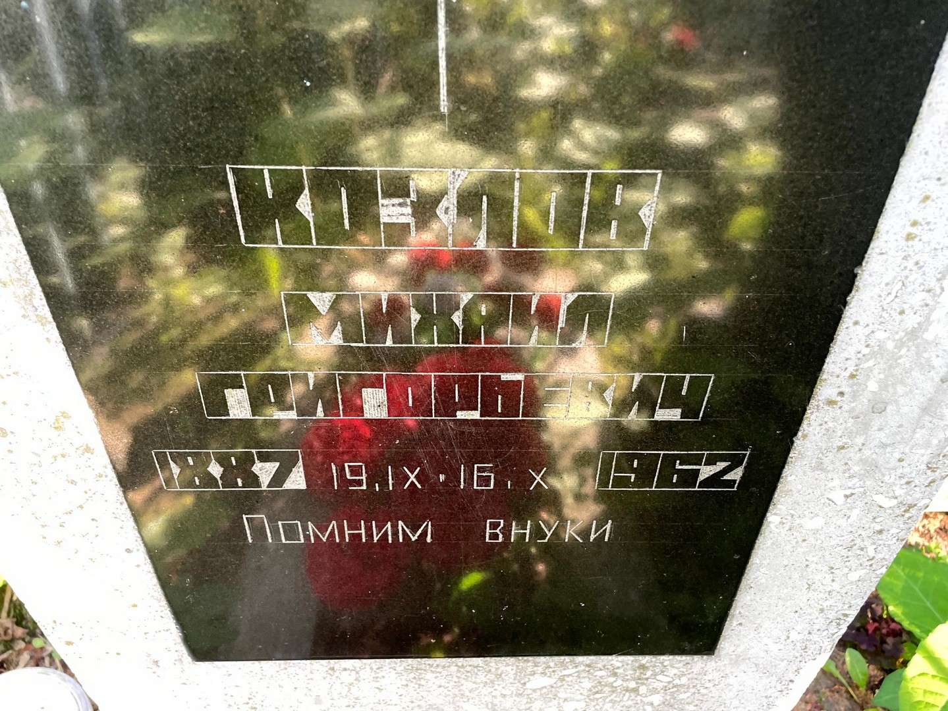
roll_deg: -1.2
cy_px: 356
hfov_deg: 67.3
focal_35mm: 26
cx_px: 474
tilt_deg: -38.1
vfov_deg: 53.1
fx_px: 712
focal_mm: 4.2
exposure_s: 1/121
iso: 100
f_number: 1.6
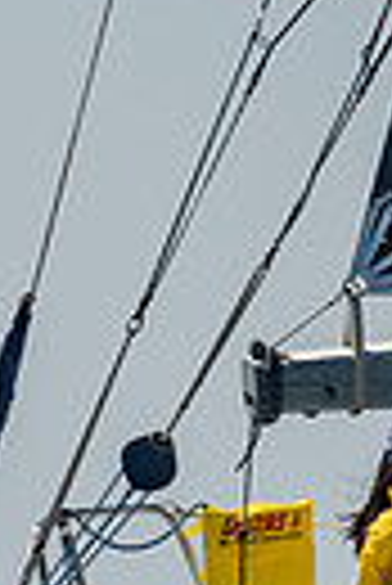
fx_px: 32643
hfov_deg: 0.7
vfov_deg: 1.0
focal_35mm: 2004
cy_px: 162
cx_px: 624
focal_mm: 200
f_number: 6.3
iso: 160
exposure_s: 1/320
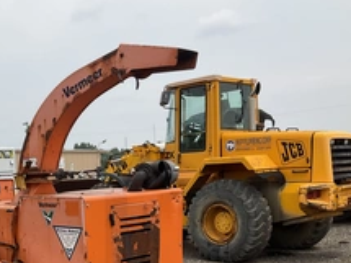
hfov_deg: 34.4
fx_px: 547
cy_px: 229
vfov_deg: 26.3
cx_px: 65
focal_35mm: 54
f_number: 1.8
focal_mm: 3
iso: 25
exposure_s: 1/2227
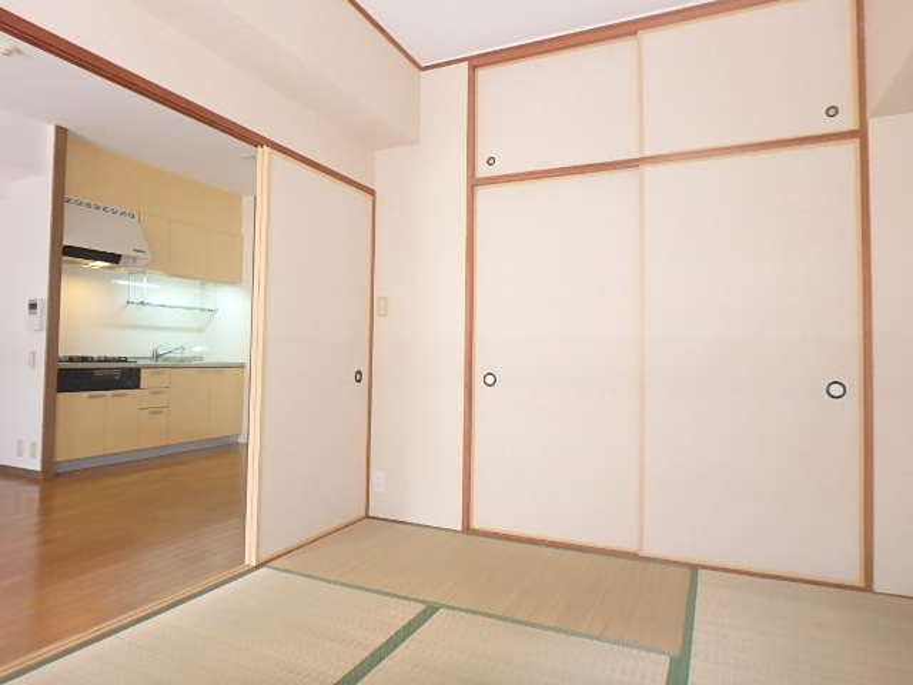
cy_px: 342
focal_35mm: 21
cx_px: 456
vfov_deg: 63.4
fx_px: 554
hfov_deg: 79.0
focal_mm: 3.7
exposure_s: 1/30
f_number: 3.5
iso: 400
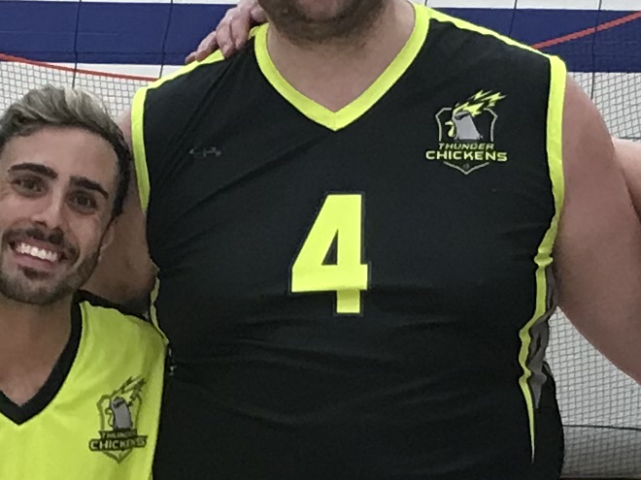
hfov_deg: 11.5
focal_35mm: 171
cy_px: 566
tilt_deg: -4.8
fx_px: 3166
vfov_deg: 8.6
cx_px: 46
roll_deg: -1.1
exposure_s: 1/30
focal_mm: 3.99
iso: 25
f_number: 1.8
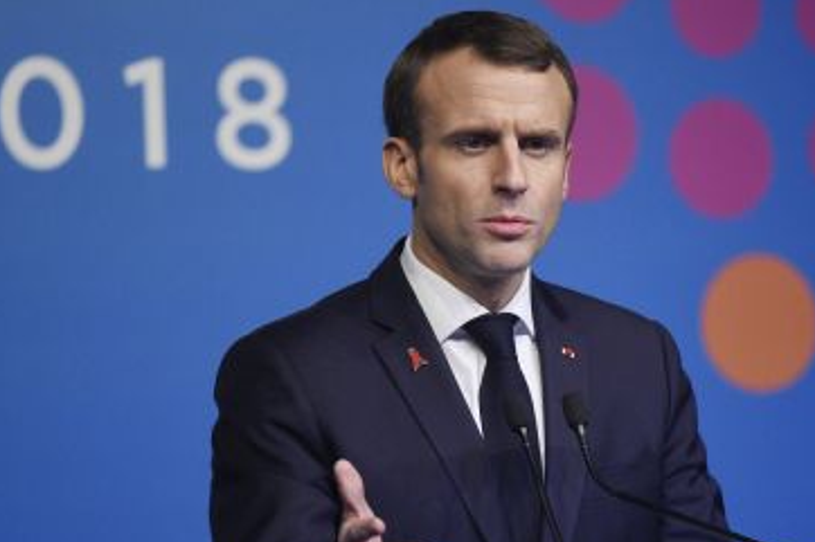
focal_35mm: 497
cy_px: 334
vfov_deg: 2.8
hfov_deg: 4.2
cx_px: 518
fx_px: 11246
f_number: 4
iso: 3200
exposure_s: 1/640
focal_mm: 300
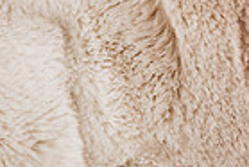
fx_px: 1676
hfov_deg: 8.1
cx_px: 477
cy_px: -28
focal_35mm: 242
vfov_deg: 5.7
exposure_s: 1/160
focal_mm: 58
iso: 100
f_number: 4
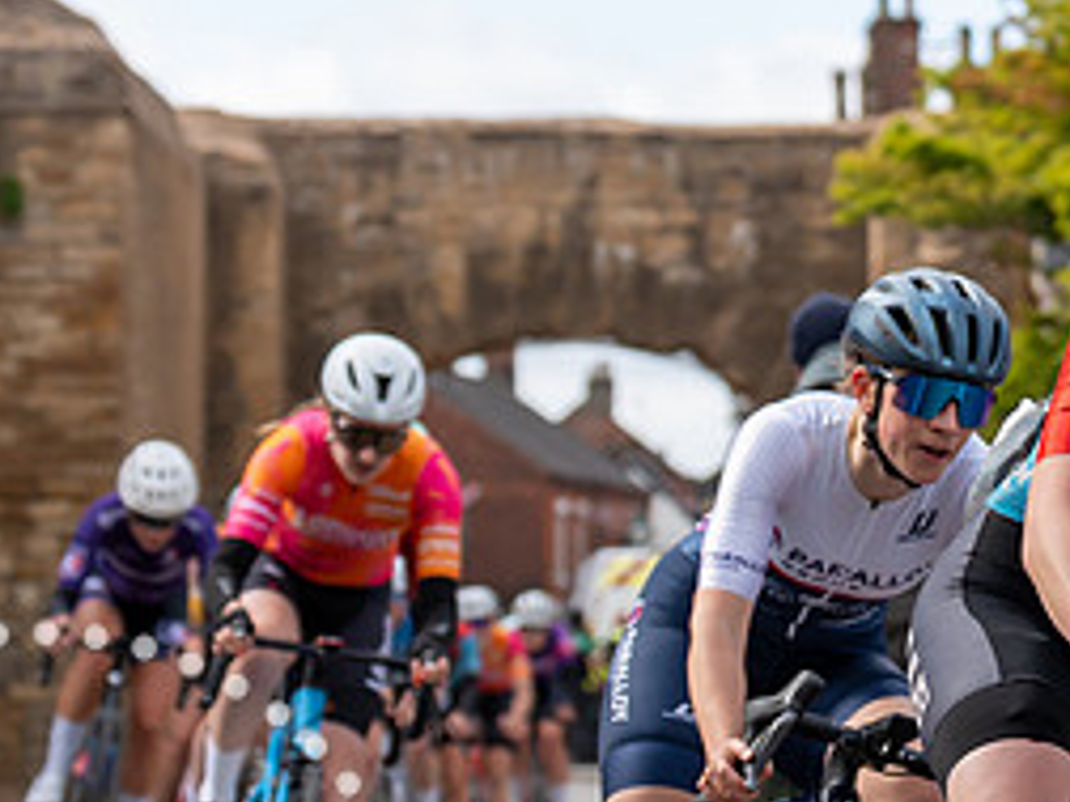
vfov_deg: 5.8
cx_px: 1488
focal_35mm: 254
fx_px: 7851
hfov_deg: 7.7
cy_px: 282
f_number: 4
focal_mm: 70
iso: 200
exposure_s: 1/1000
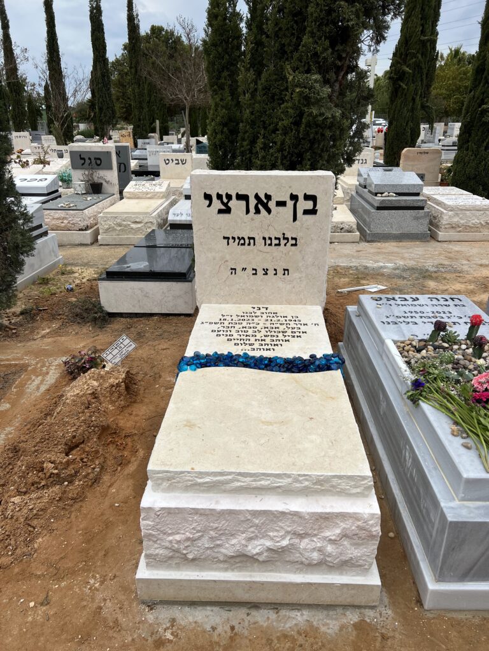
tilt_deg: -21.5
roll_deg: +0.4
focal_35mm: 26
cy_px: 326
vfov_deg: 67.3
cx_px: 244
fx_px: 490
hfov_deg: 53.1
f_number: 1.5
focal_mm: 5.7
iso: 50
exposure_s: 1/3571
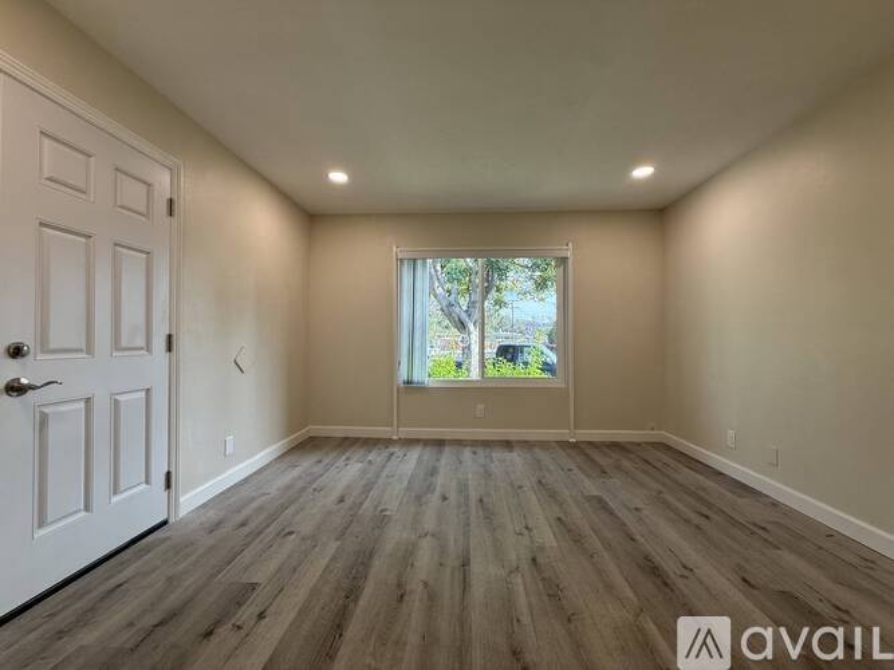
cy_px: 335
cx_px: 447
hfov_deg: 102.1
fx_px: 362
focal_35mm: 14
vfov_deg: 85.7
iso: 80
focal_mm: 2.22
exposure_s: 1/99
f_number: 2.2
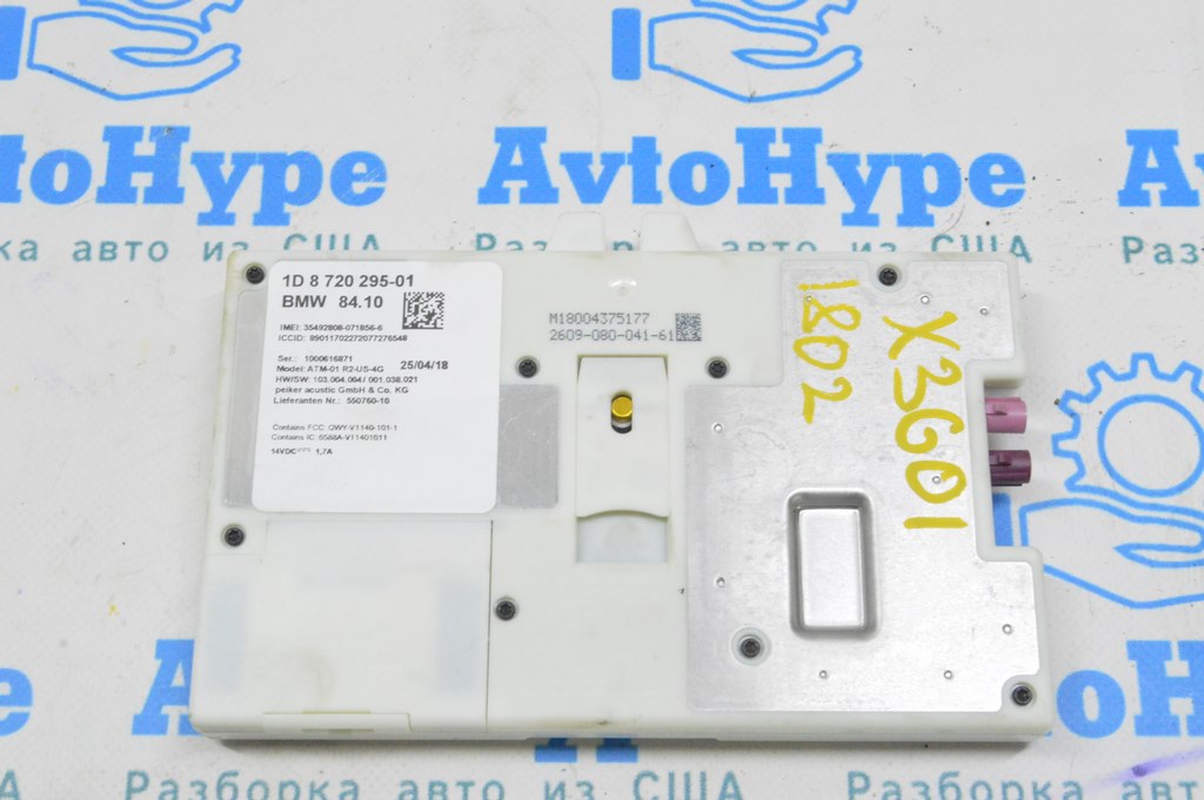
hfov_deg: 35.1
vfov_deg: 23.7
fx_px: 1905
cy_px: 400
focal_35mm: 57
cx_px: 602
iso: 6400
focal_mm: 38
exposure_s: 1/25
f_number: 20
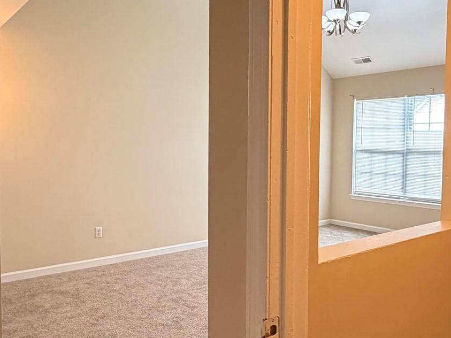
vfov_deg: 41.8
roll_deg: -1.2
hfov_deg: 53.7
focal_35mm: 34
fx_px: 443
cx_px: 266
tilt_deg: -1.6
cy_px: 165
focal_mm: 2.22
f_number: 2.2
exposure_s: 1/60
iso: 250
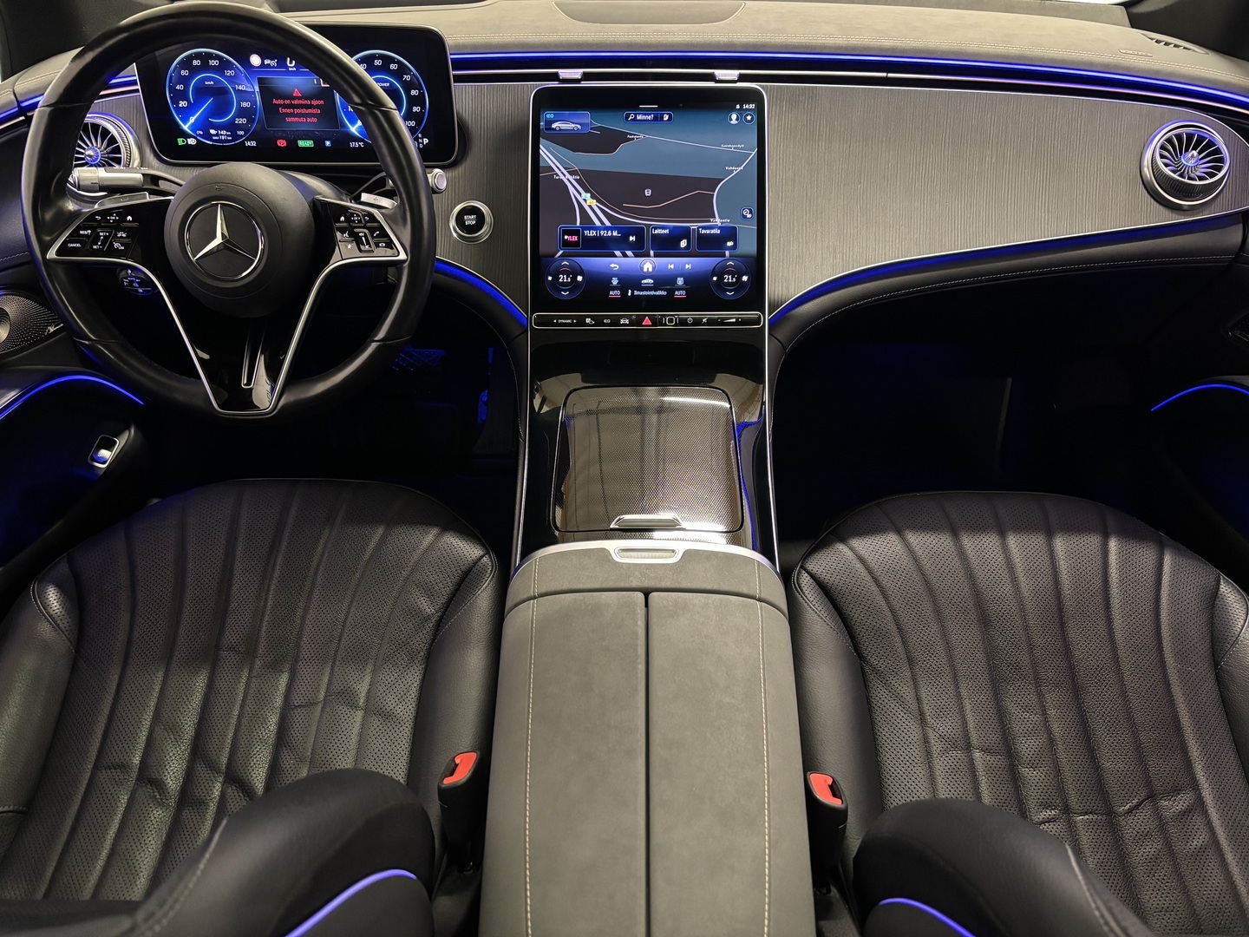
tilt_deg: -35.8
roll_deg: -0.4
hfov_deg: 67.3
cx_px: 624
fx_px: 938
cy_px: 468
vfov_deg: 53.1
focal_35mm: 26
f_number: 1.6
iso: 640
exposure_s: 1/27
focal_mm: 5.96
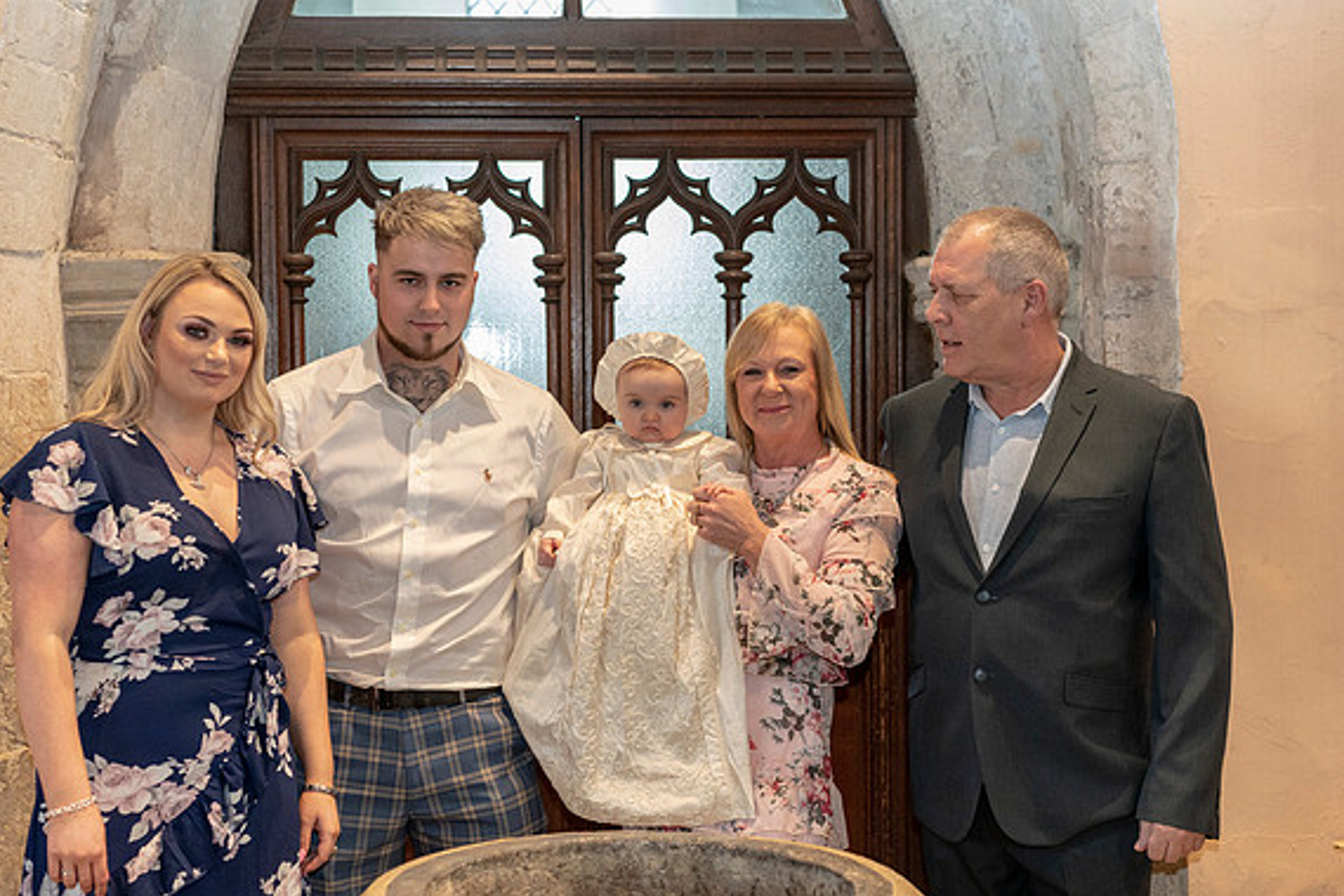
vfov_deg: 24.2
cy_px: 452
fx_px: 2091
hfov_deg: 35.6
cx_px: 665
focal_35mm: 56
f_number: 4
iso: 3200
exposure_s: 1/160
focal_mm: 55
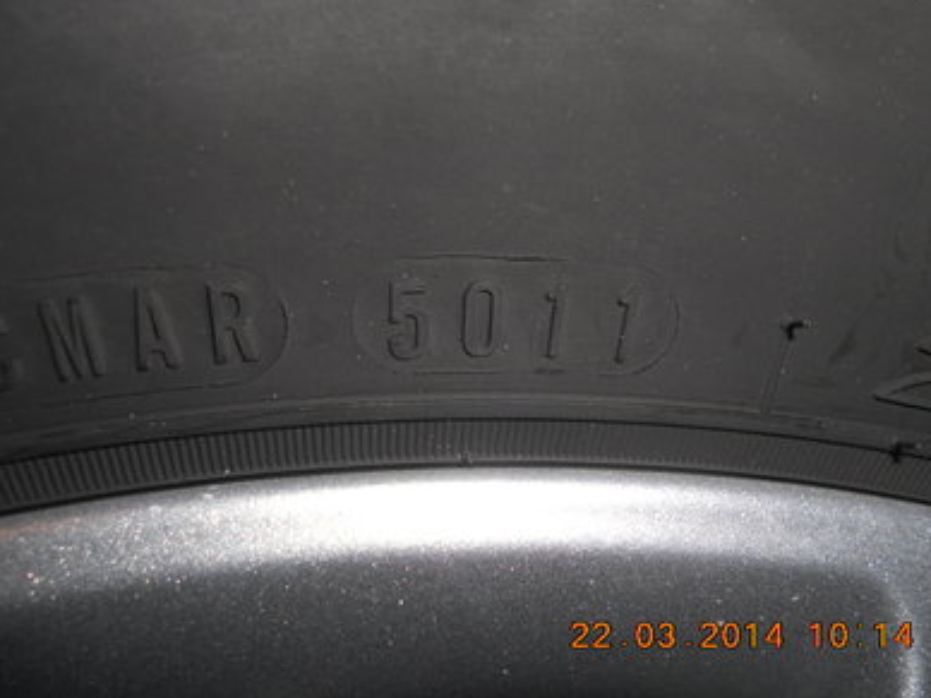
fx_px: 888
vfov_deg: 42.9
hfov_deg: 55.4
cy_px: 350
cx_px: 473
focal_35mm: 33
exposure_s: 1/25
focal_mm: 5.8
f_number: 8.8
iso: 80
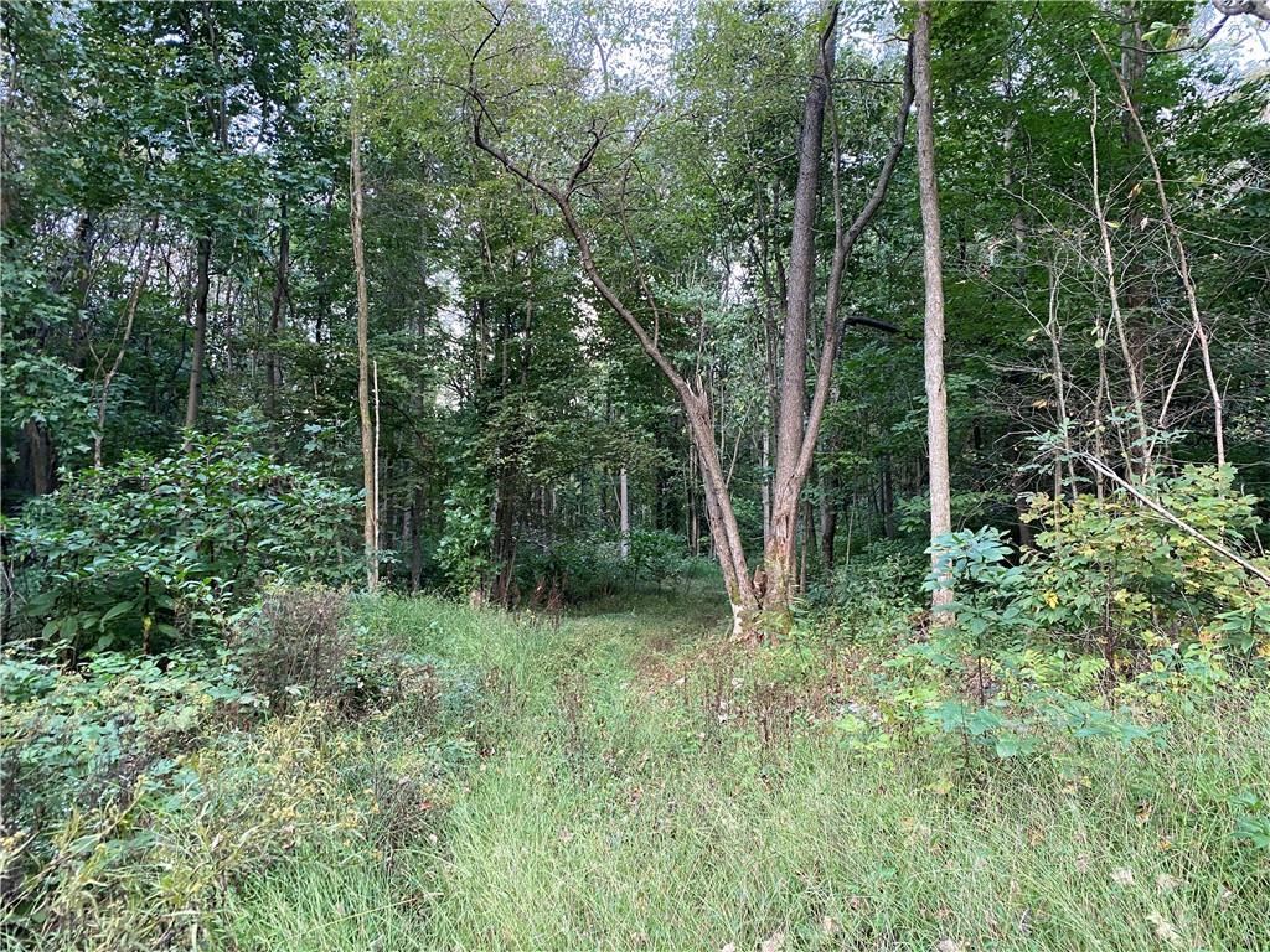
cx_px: 635
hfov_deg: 67.3
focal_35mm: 26
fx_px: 954
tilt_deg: +6.4
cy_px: 476
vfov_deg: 53.1
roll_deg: -0.3
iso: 200
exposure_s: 1/60
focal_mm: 4.25
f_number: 1.8
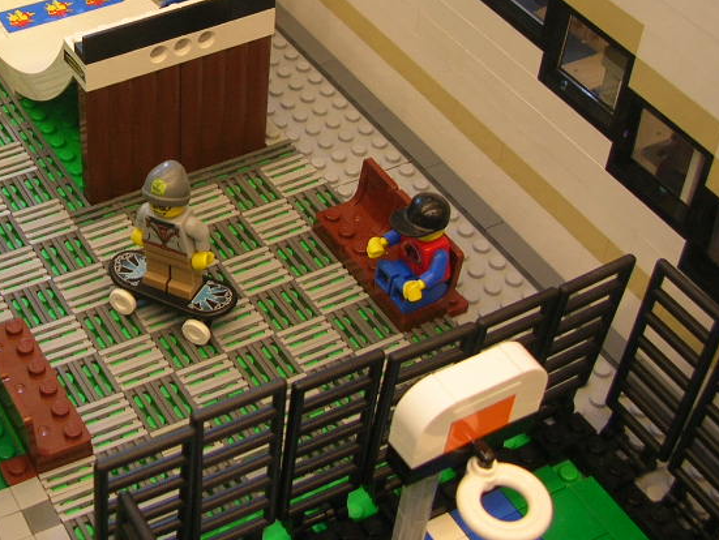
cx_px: 87
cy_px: 60
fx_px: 1351
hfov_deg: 28.8
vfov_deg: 22.1
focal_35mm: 65
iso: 50
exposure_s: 1/15.1
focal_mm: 5.8
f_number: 2.8
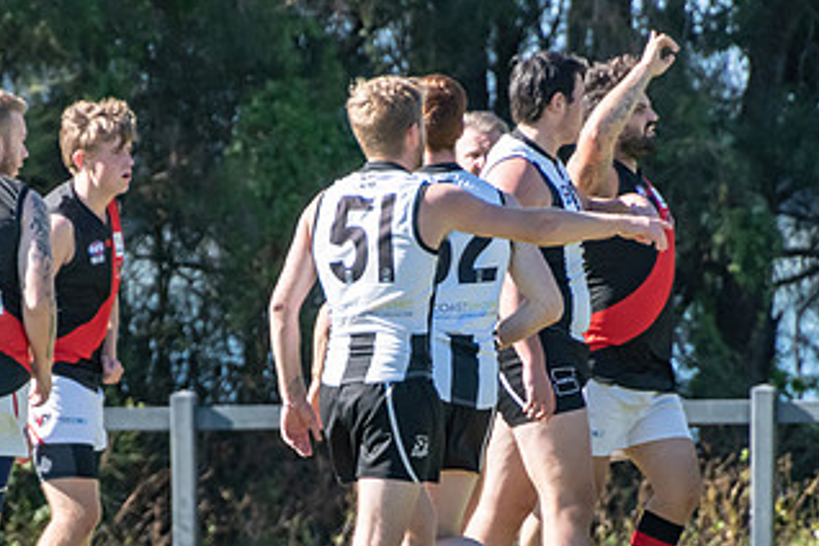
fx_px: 29254
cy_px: 432
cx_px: 280
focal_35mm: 1286
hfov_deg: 1.6
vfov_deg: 1.1
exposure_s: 1/2000
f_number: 7.1
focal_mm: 400
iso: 800
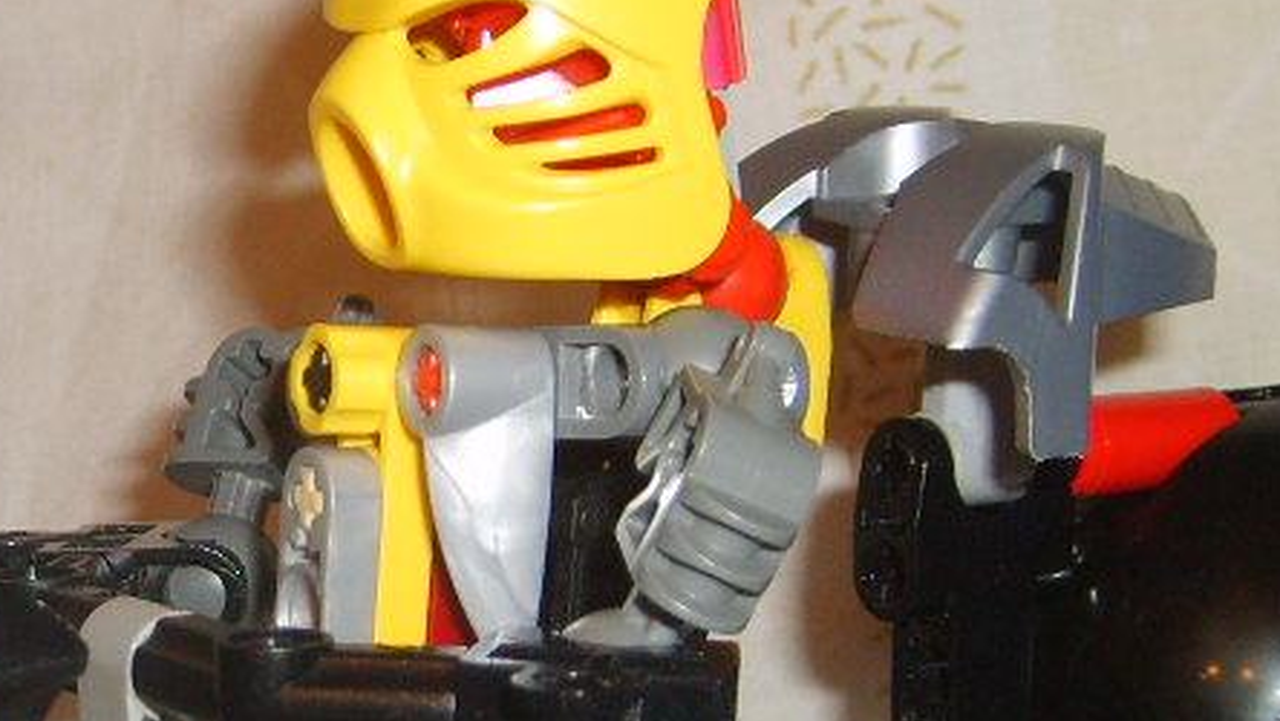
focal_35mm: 88
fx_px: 2987
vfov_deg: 13.7
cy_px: 614
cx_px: 187
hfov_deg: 23.7
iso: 100
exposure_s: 1/45
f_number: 2.8
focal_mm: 5.8
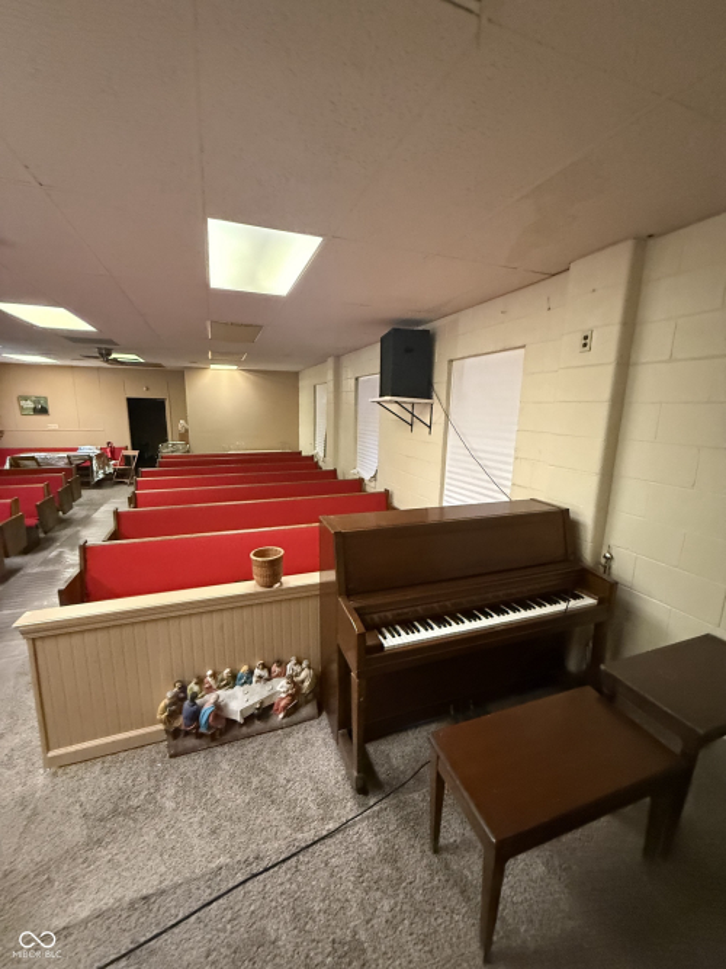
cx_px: 363
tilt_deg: -10.4
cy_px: 484
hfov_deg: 85.7
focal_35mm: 14
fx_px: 392
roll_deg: -1.0
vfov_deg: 102.1
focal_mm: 2.22
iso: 1000
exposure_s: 1/60
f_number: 2.2
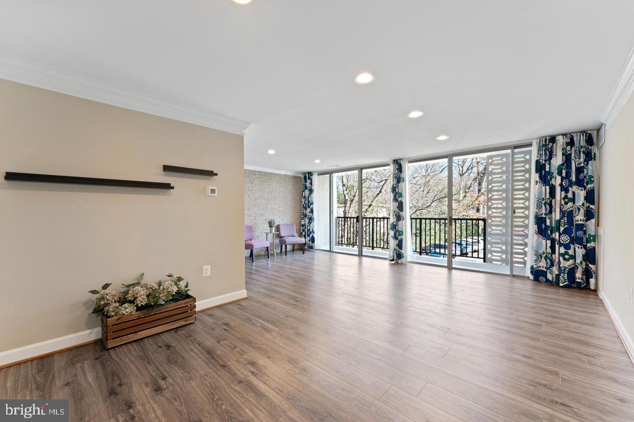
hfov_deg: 104.3
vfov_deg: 81.2
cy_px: 211
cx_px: 317
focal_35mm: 14
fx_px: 247
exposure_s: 1/4
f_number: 11
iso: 320
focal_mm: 14
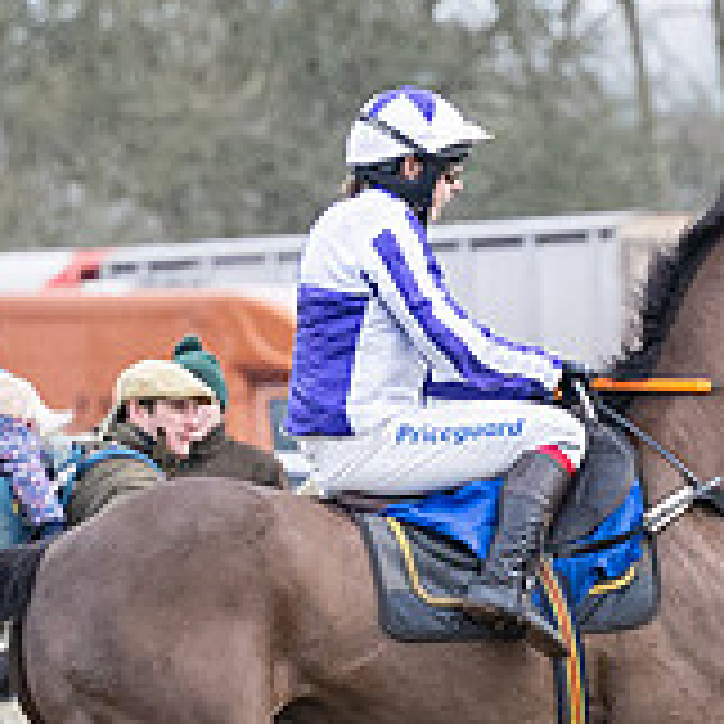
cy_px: 923
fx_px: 26857
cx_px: 598
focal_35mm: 1135
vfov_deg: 1.5
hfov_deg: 1.5
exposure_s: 1/1250
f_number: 4
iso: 800
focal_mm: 150
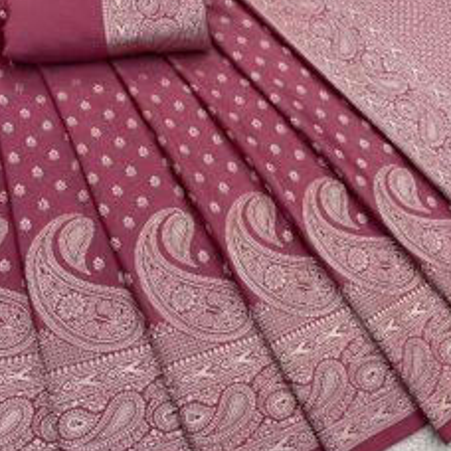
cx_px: 249
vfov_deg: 38.6
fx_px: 634
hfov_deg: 39.1
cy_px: 137
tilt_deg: -57.9
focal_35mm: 43
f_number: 1.6
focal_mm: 4.2
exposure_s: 1/100
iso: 100
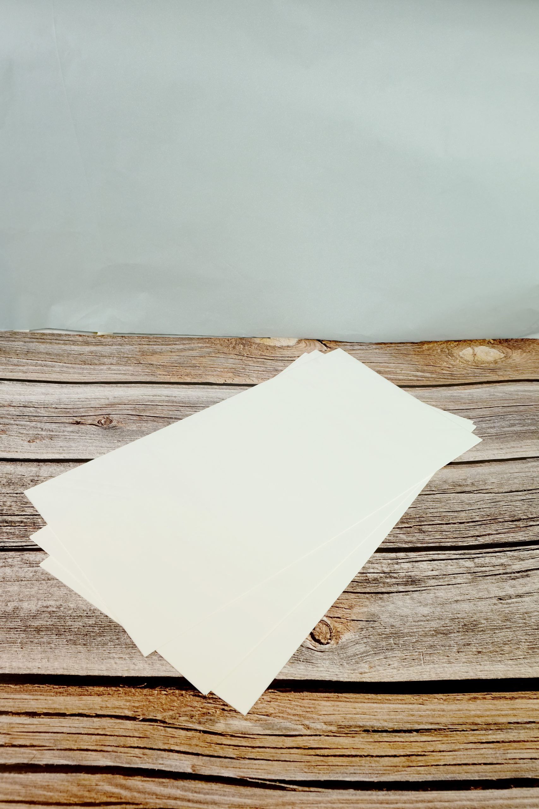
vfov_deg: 60.3
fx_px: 696
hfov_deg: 42.3
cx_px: 270
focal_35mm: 31
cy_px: 404
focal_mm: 20.5
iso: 250
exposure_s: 1/20
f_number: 8
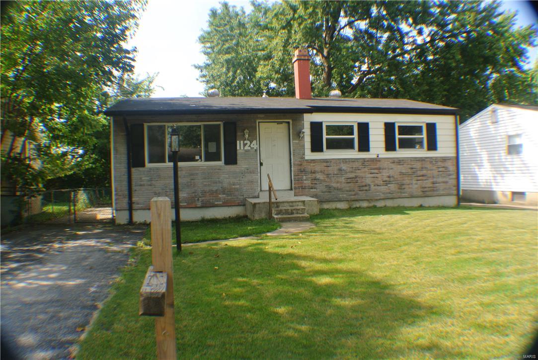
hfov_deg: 48.4
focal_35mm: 40
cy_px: 180
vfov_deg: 33.5
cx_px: 269
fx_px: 598
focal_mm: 15.1
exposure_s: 1/60
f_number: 9
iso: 100
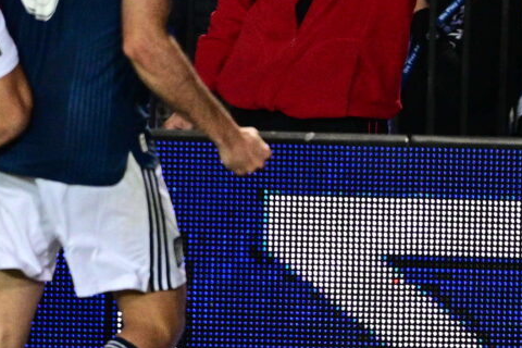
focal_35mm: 999
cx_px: 177
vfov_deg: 1.4
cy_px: -84
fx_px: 14484
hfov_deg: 2.1
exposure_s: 1/1000
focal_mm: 400
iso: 1600
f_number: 2.8
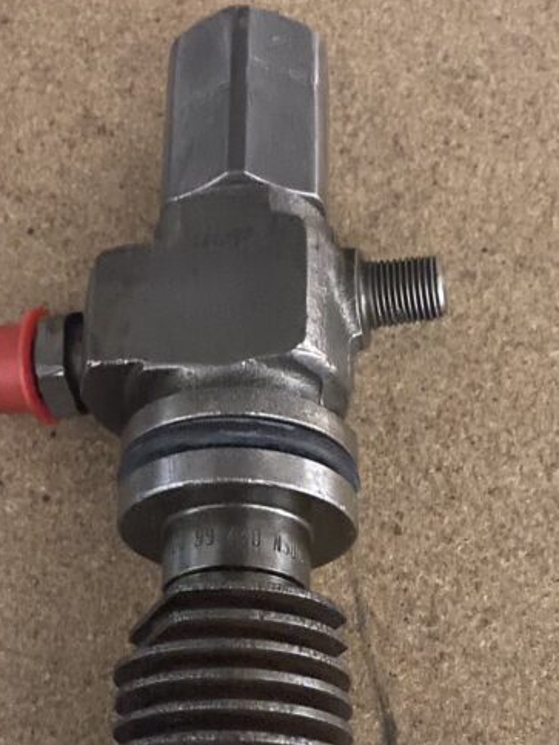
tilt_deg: -76.9
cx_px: 254
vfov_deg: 33.4
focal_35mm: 55
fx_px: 1184
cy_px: 648
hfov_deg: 26.5
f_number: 1.8
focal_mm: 4.25
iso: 640
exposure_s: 1/8
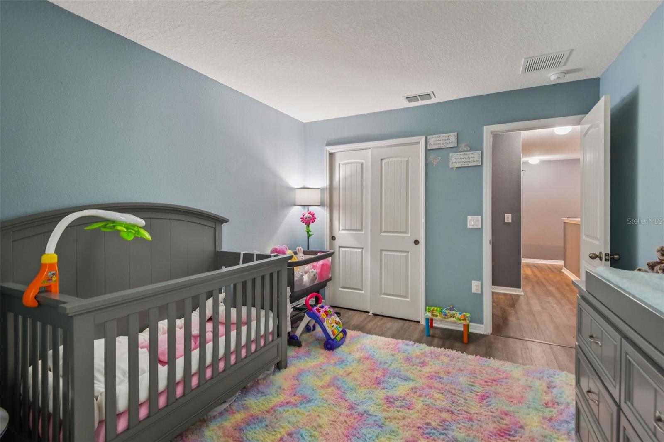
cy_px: 221
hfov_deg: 96.7
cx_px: 332
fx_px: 295
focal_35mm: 16
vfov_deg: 73.7
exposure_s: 1/3
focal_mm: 16
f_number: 8
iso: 400
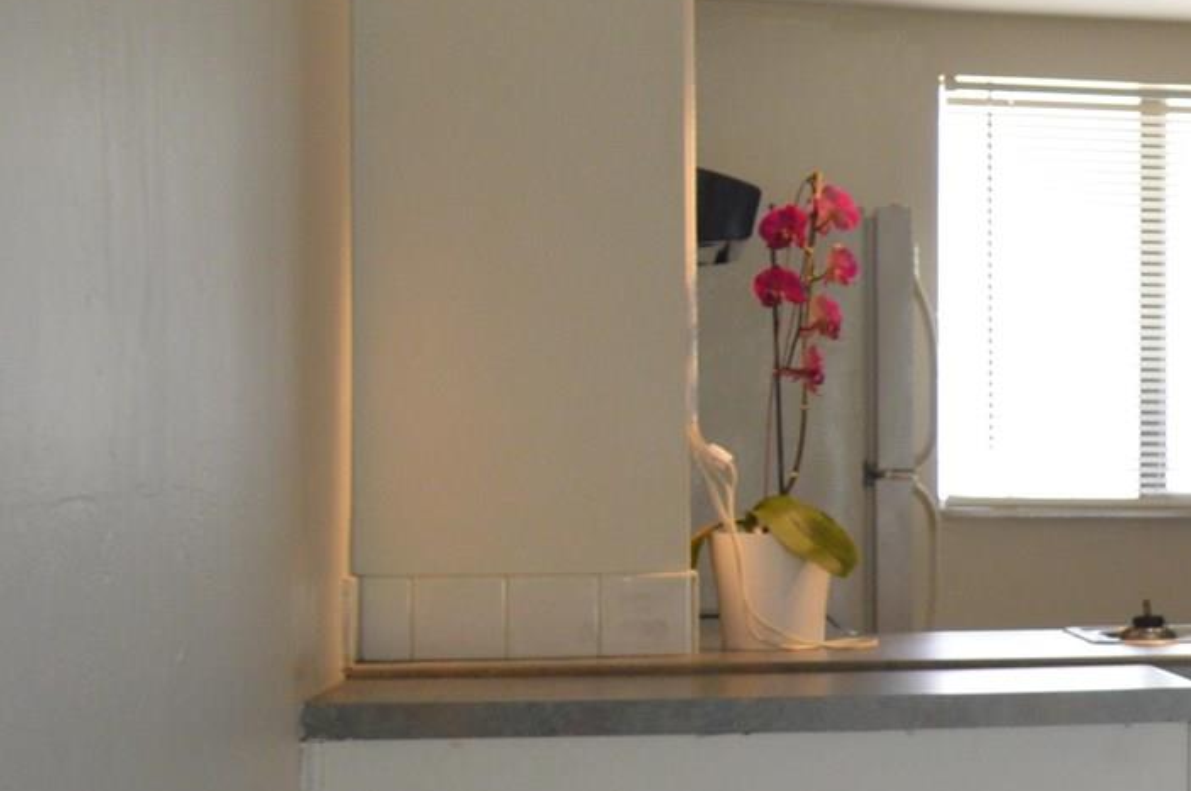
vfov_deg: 11.6
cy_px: 513
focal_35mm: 118
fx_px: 3899
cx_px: 2507
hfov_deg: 14.1
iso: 400
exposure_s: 1/60
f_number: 4
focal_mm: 18
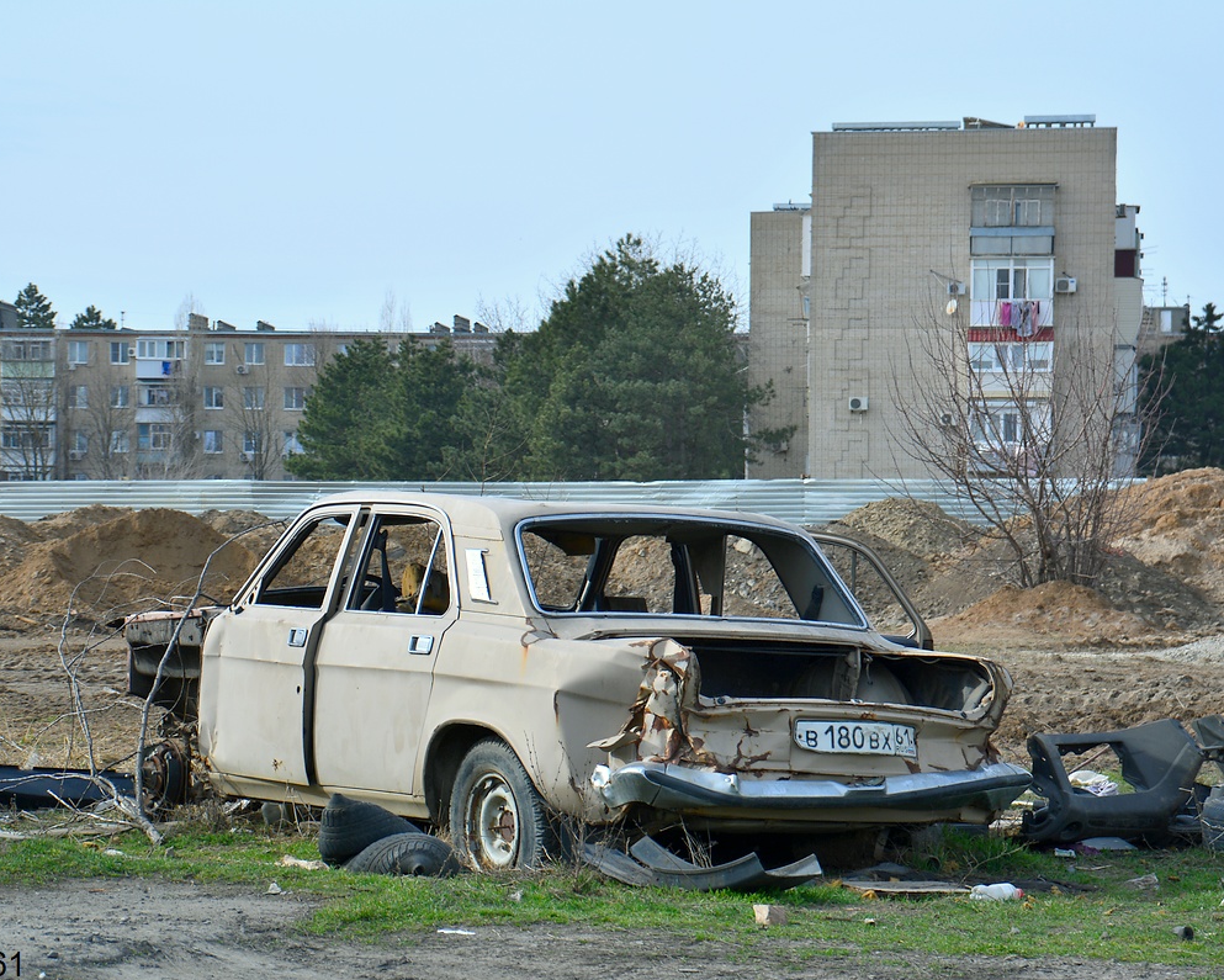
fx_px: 4623
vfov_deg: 12.1
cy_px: 492
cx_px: 583
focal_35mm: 128
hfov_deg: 15.1
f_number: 8
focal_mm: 75
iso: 100
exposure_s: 1/250
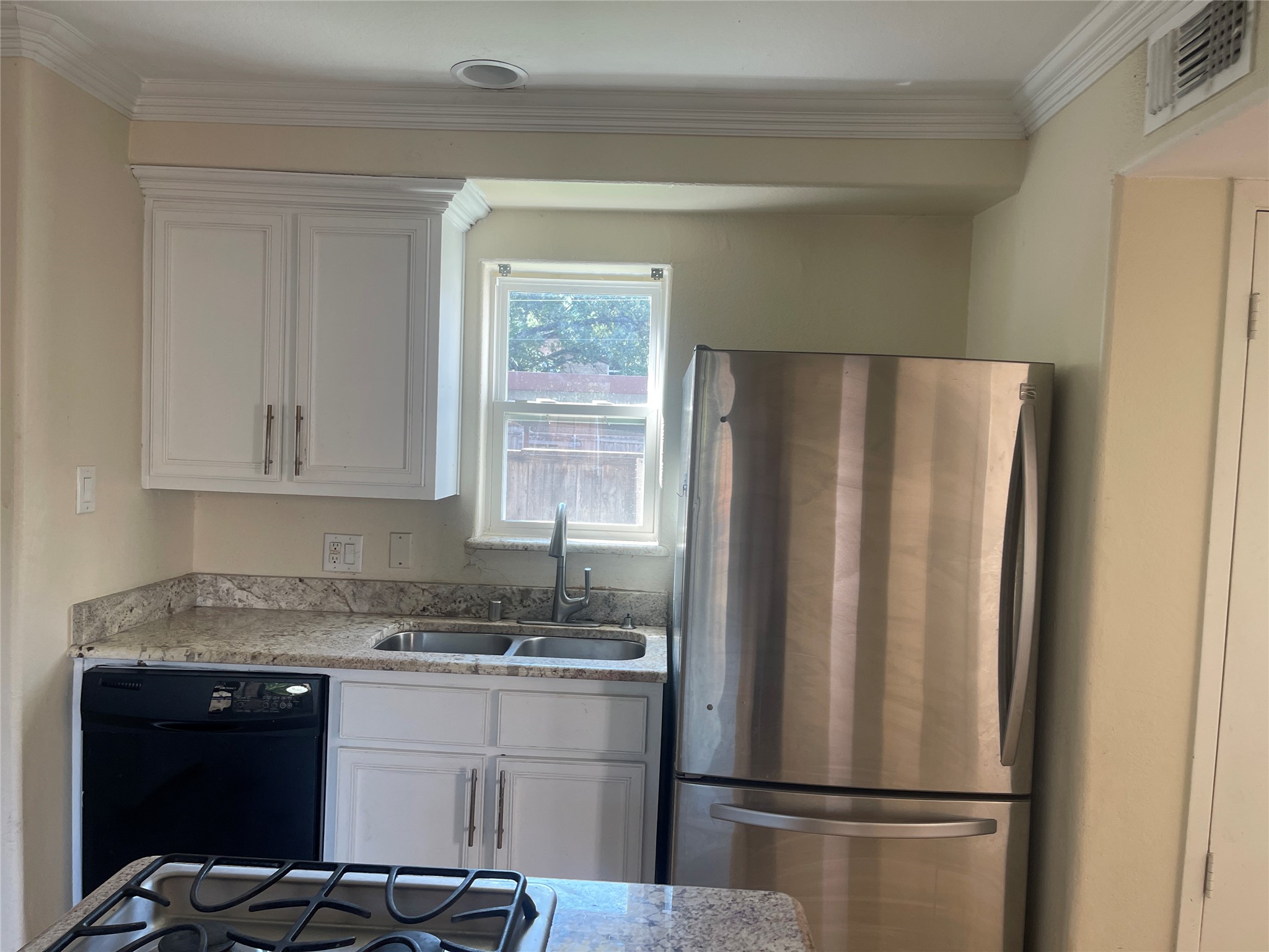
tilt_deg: -2.9
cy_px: 476
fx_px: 916
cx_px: 634
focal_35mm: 25
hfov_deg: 69.4
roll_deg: -3.0
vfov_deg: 54.9
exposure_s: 1/120
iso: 80
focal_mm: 5.1
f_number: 1.6
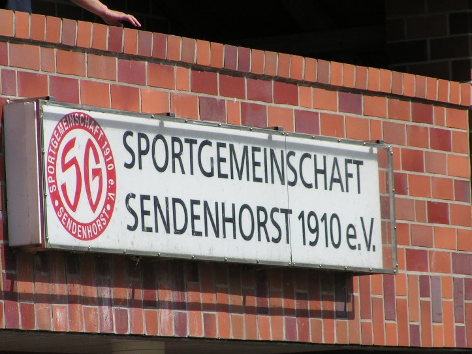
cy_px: 186
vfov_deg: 5.0
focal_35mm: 300
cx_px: 224
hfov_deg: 6.6
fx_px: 4090
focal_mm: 41.4
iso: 50
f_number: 5.6
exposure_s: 1/800
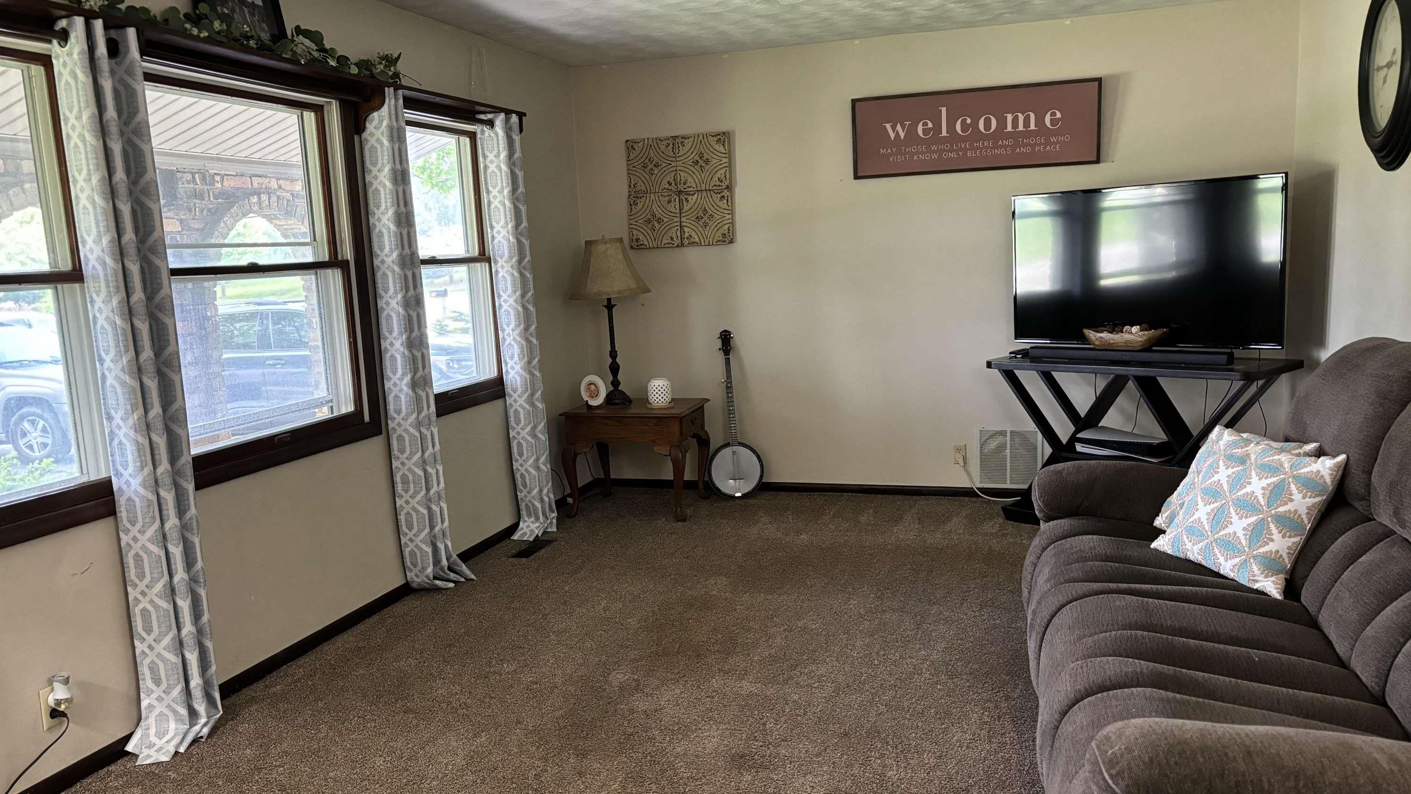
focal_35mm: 29
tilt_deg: -8.3
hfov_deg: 66.1
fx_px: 1085
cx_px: 702
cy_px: 418
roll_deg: +2.5
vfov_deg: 40.2
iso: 500
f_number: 1.6
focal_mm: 5.96
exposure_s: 1/60
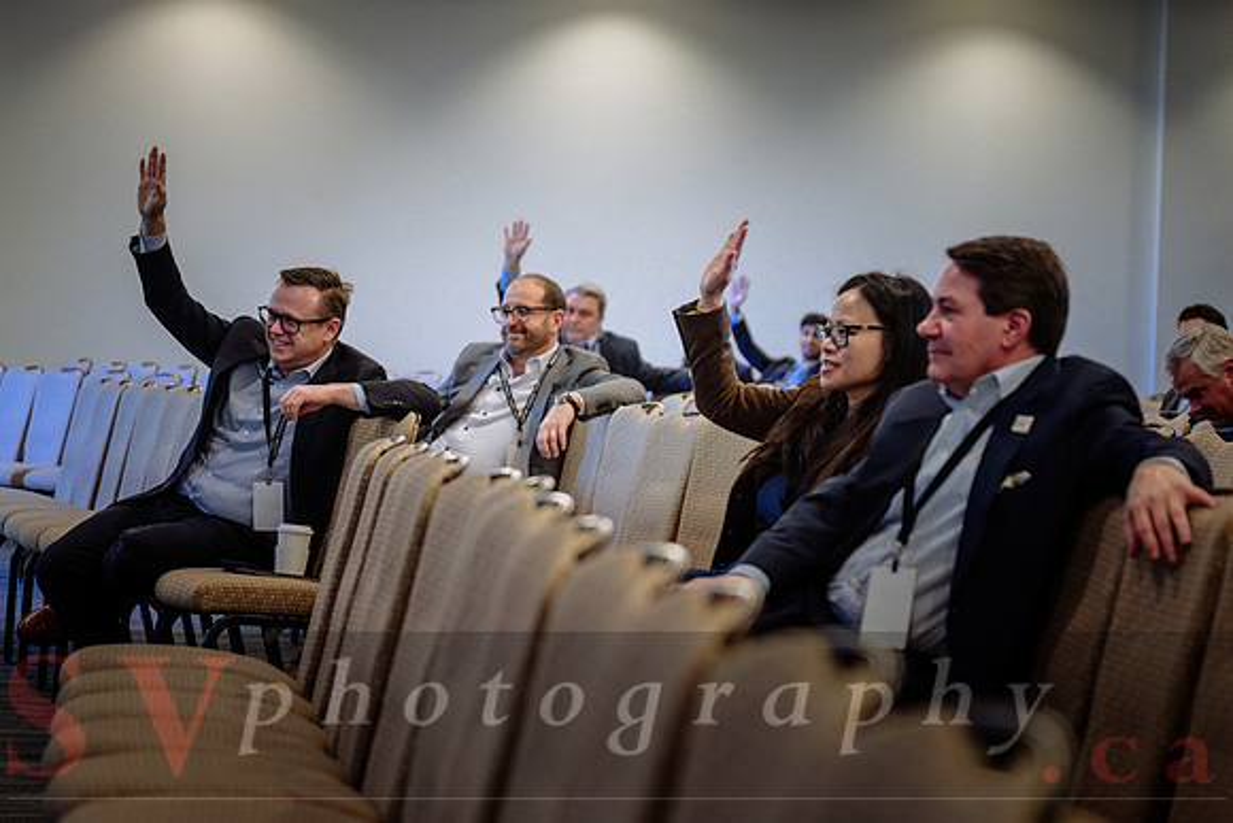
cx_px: 641
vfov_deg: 13.5
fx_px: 3470
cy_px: 532
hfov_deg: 20.1
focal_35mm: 101
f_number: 2.8
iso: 1000
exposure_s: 1/125
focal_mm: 70
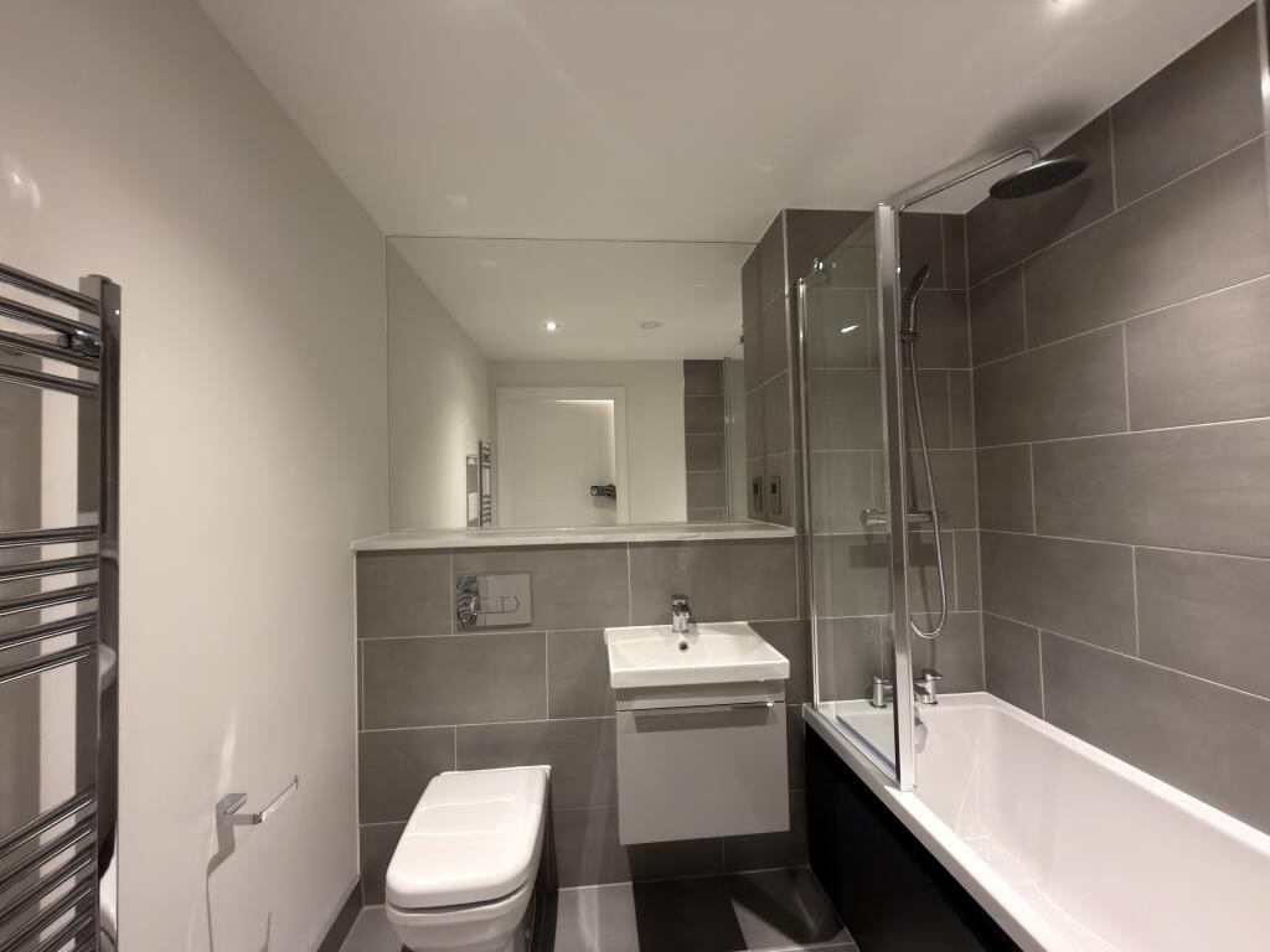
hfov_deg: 102.1
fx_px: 514
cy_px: 476
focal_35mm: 14
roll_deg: +0.7
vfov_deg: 85.7
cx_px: 635
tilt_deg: +0.9
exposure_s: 1/25
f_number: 2.2
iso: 160
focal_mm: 2.22
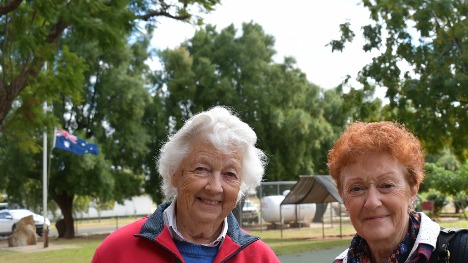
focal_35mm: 57
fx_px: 707
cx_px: 277
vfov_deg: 21.0
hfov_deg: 36.5
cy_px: 171
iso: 200
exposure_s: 1/250
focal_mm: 30
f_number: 7.1
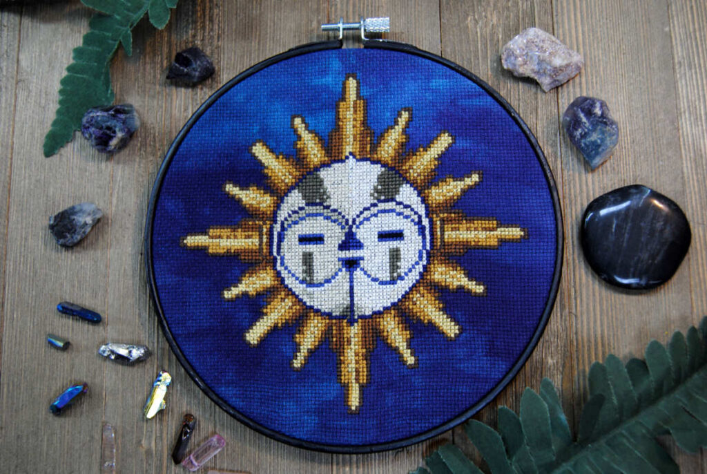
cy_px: 237
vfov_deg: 34.3
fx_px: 767
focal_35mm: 39
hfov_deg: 49.5
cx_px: 354
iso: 200
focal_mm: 26
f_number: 5.6
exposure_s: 1/20
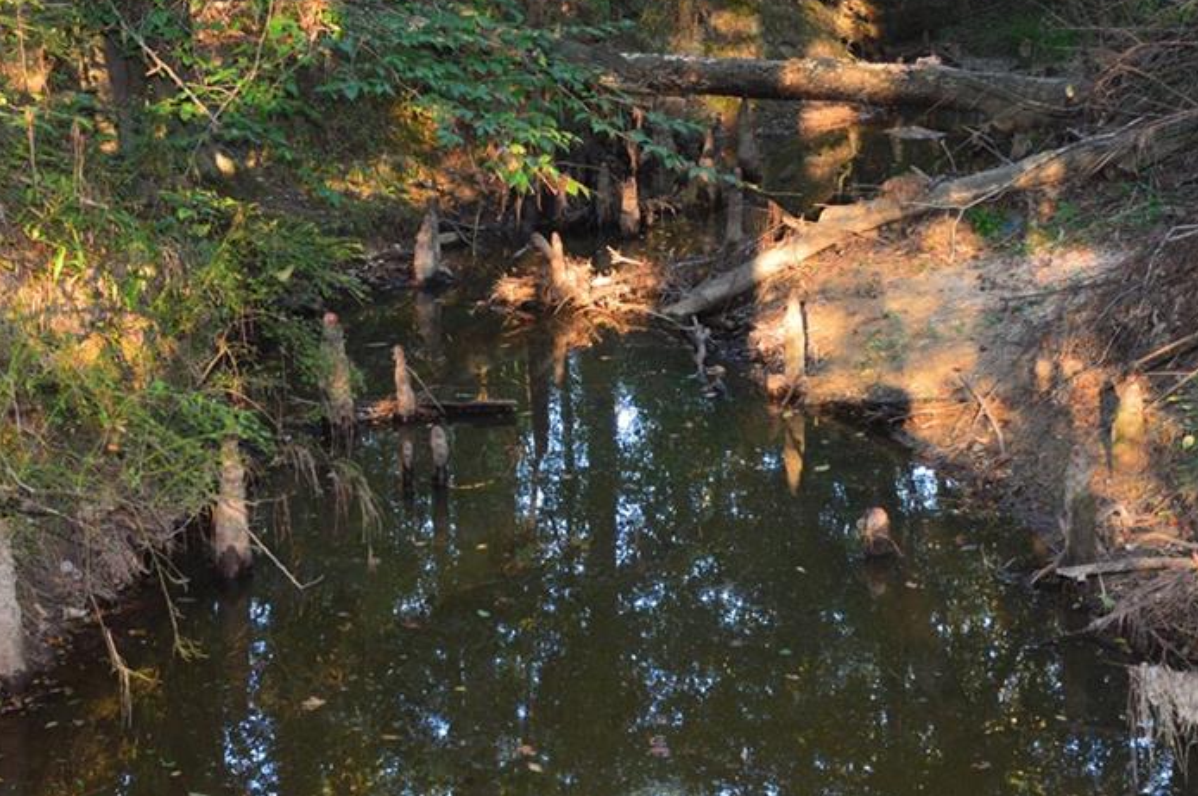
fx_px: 2061
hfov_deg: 32.3
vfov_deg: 21.7
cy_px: 230
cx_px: 487
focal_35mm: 62
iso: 400
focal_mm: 28
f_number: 4.5
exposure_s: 1/40
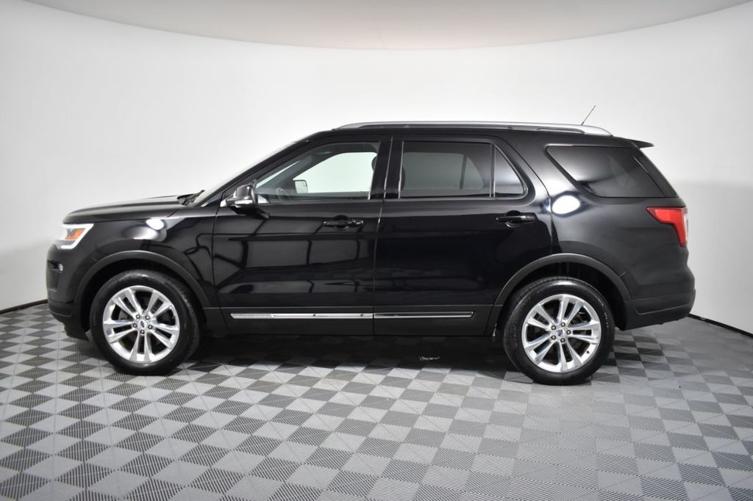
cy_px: 250
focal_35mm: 27
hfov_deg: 67.4
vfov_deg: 47.9
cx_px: 376
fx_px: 565
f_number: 3.5
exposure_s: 1/200
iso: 800
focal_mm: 18
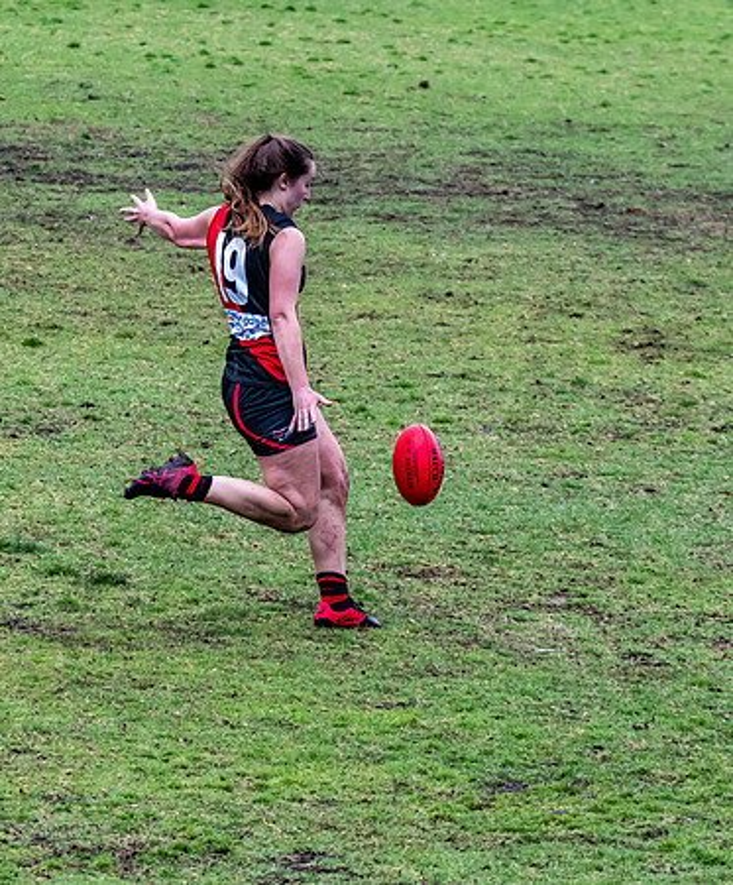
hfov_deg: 4.2
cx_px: 103
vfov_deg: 5.0
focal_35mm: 380
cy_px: 395
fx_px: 10087
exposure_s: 1/2000
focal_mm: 150
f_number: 7.1
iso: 1250
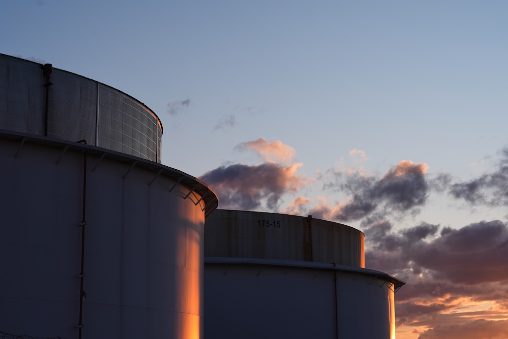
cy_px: 170
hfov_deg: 27.3
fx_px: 1044
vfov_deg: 18.4
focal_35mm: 74
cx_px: 254
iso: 125
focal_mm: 74
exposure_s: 1/320
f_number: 6.3
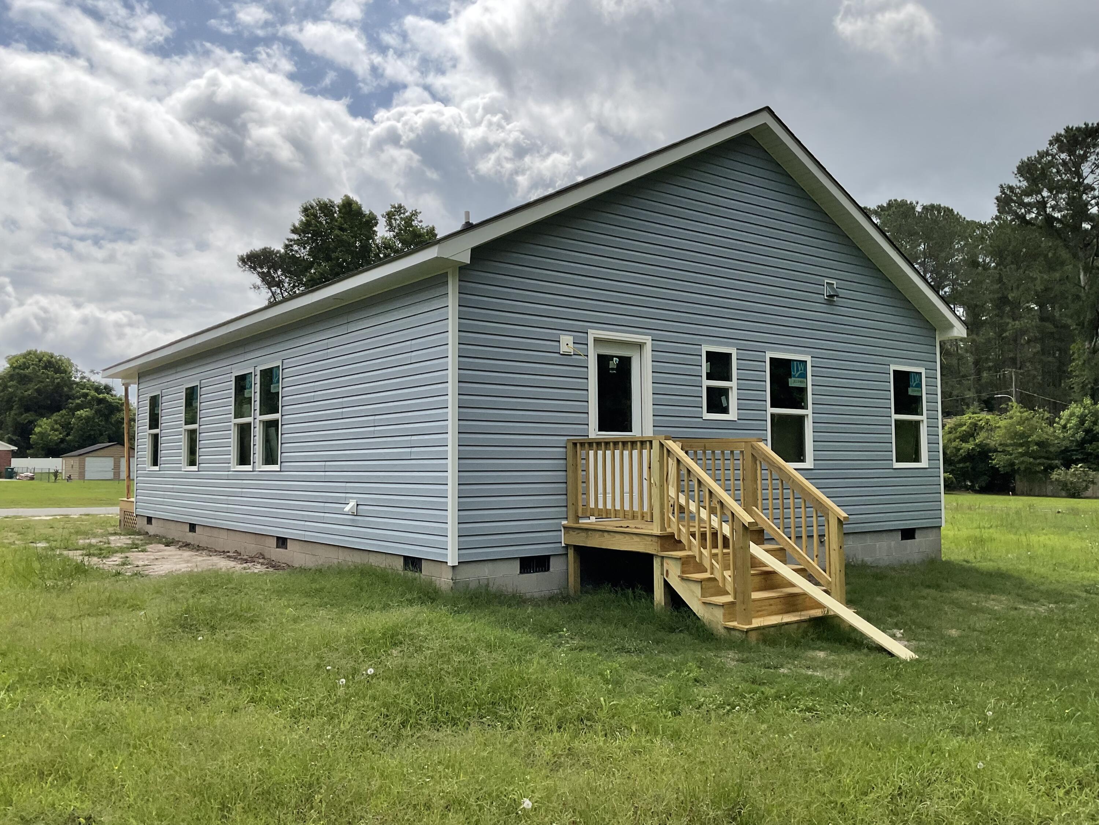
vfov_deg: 48.2
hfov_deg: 61.7
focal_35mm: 29
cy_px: 412
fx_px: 921
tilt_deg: +4.0
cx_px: 550
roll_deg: +0.6
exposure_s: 1/2667
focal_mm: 3
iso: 16
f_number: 1.8
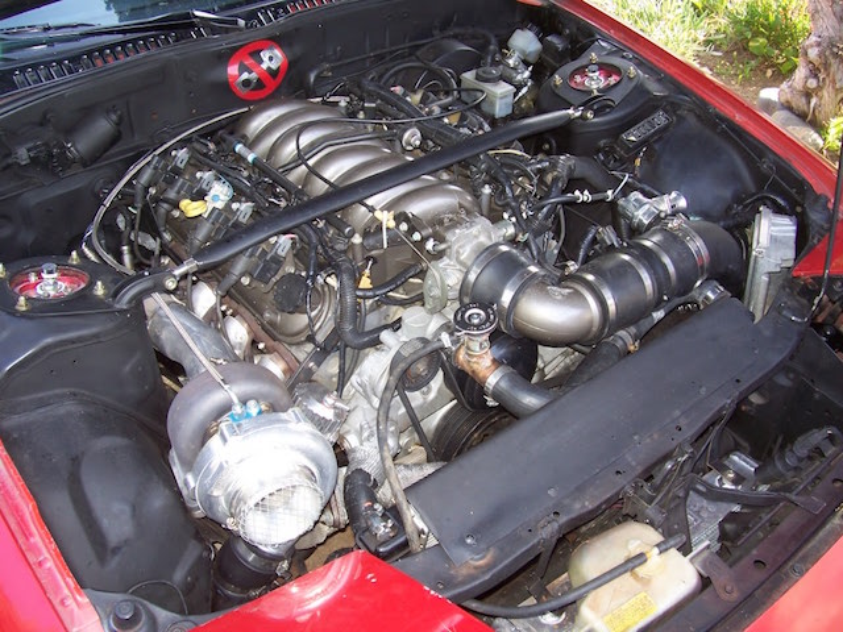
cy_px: 316
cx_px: 422
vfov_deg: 41.8
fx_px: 828
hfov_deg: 54.0
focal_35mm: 34
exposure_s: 1/60
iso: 80
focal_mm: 5.6
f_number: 2.7
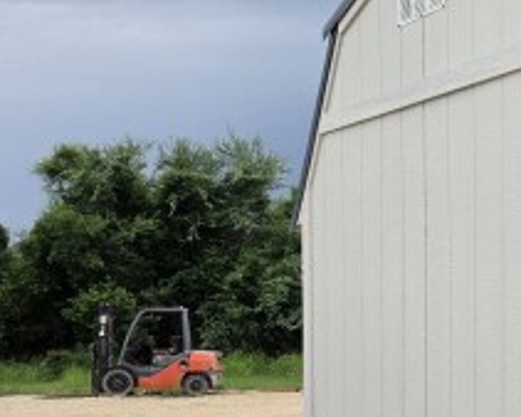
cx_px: 674
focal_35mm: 68
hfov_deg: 24.4
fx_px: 1049
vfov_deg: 22.1
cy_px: 353
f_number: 1.4
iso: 64
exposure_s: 1/5294
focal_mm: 6.5
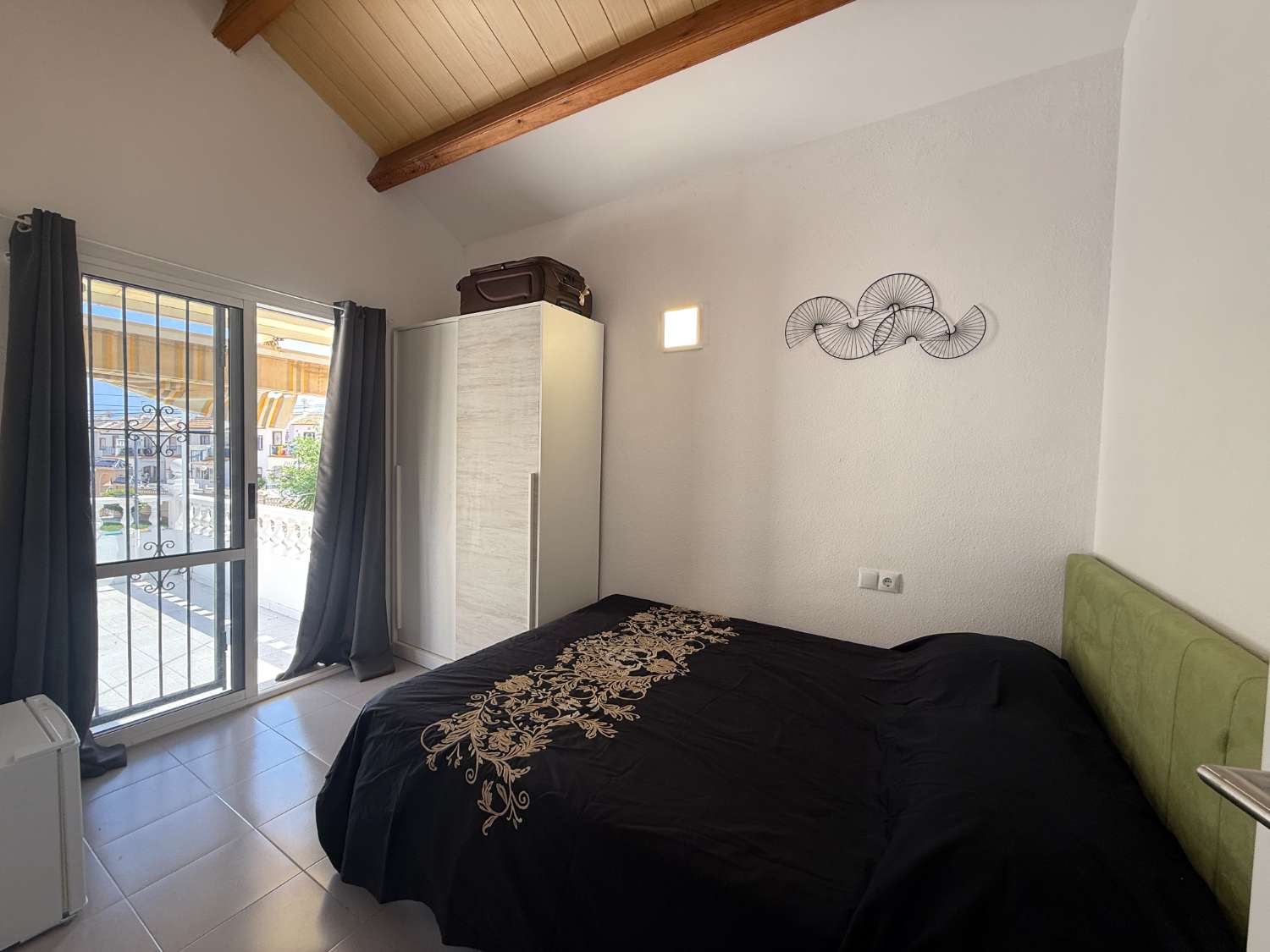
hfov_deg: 102.1
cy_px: 476
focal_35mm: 14
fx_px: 514
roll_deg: -2.3
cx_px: 635
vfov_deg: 85.7
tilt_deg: -1.8
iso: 50
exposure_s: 1/99
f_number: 2.2
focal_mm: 2.22
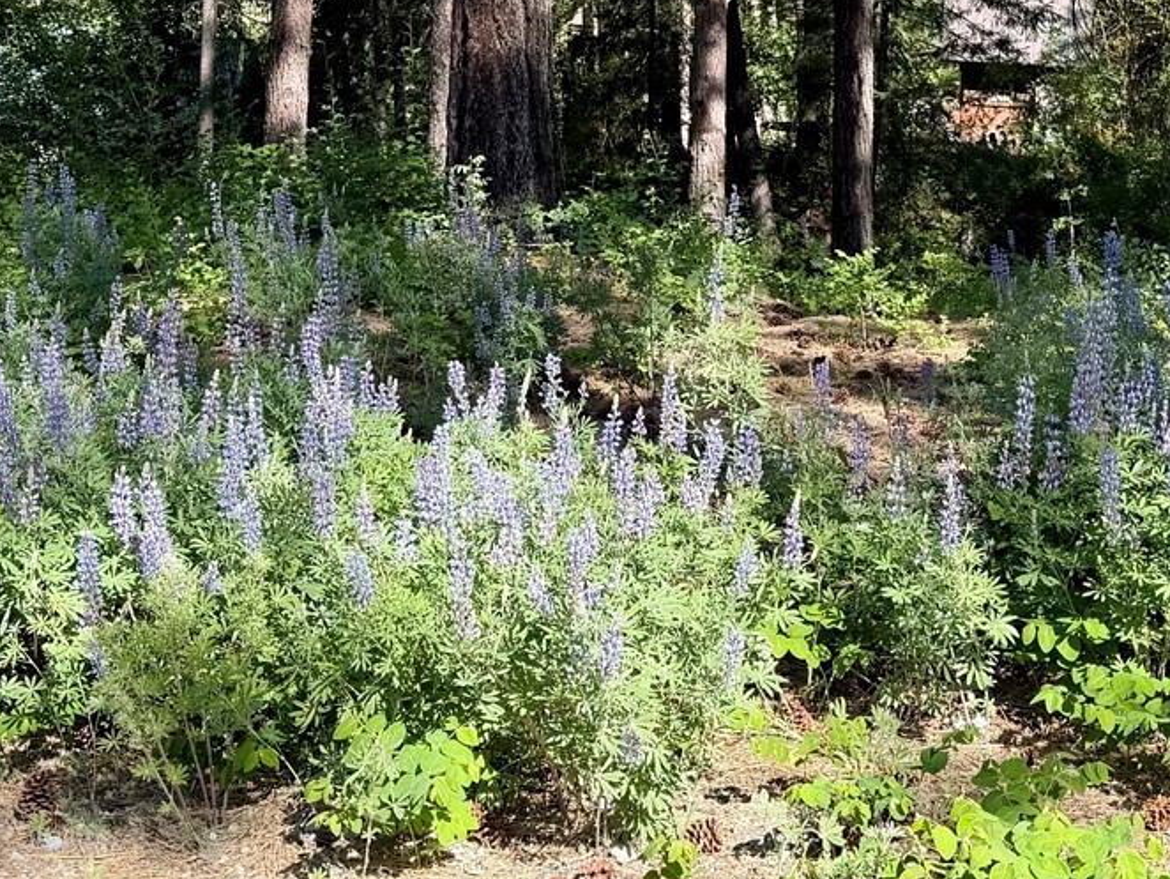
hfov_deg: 33.2
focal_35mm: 58
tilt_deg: -2.3
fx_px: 1961
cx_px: 634
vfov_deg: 24.7
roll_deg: -3.6
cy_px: 145
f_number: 1.78
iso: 80
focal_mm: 6.76
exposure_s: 1/979
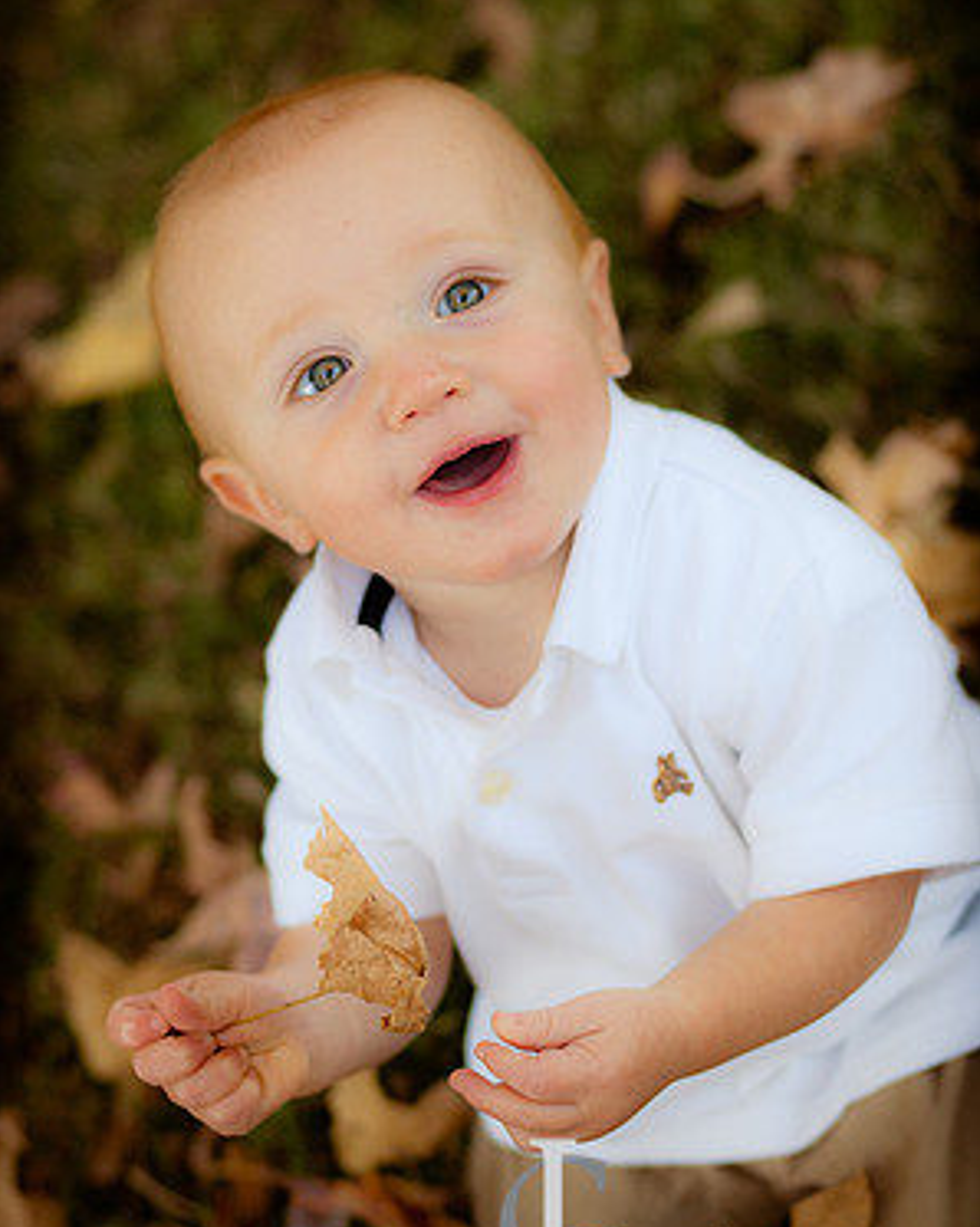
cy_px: 645
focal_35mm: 85
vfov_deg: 22.5
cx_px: 492
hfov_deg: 18.1
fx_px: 3084
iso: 400
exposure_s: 1/800
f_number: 2.5
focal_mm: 50
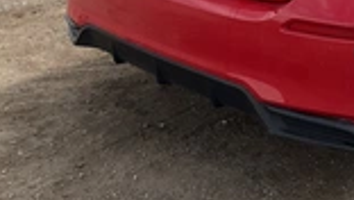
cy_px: -89
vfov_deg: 14.1
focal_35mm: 81
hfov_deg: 23.5
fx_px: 761
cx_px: 445
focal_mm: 3
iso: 25
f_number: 1.8
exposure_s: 1/1984
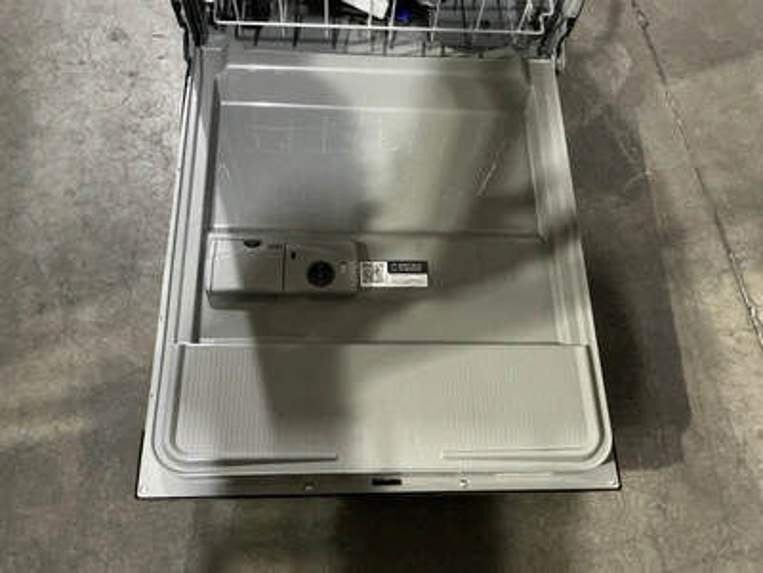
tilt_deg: -65.8
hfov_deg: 63.4
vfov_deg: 49.7
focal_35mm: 28
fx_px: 617
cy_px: 286
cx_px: 382
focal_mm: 3
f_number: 1.8
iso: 500
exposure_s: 1/30
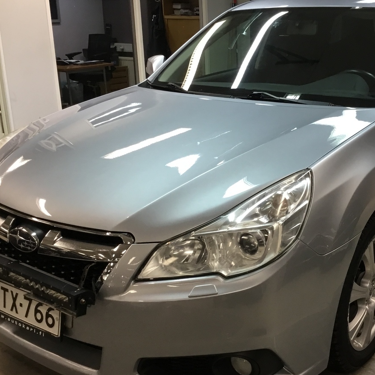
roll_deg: +1.5
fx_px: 552
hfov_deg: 37.2
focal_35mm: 45
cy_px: 195
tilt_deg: -18.7
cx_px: 244
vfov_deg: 37.5
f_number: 2.4
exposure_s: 1/33
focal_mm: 3.3
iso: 50
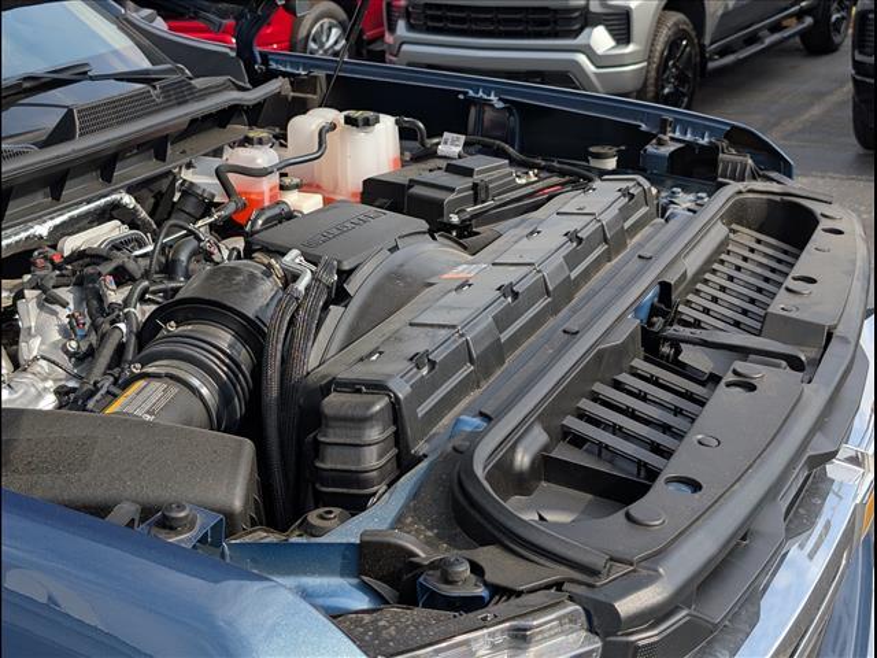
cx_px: 438
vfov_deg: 29.7
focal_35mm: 49
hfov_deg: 38.9
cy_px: 329
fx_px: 1241
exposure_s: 1/556
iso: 19
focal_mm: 6.9
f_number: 1.68
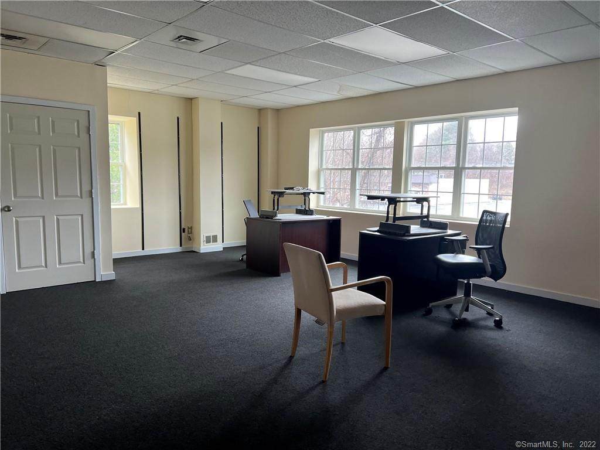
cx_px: 300
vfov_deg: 53.1
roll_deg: +1.2
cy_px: 225
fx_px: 451
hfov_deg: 67.3
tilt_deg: -8.4
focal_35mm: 26
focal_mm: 5.7
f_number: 1.5
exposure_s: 1/120
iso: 125
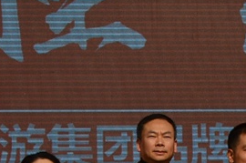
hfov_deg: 9.3
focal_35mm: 220
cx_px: 190
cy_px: 303
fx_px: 1503
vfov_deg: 6.1
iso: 250
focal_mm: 31
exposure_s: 1/640
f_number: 13
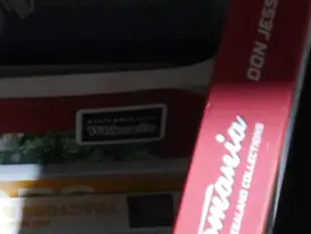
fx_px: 1213
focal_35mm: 135
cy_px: 122
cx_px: -159
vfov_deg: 11.0
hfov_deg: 13.7
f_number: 7.1
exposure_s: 1/60
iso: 3200
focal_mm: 18
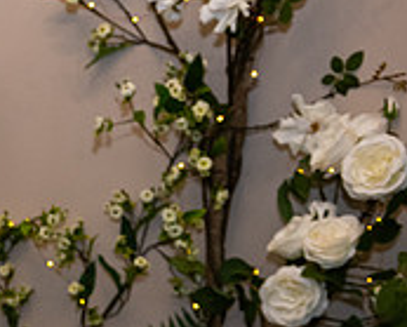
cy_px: 389
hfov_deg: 16.3
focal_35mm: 110
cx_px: -160
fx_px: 1327
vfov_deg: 13.7
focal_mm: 35
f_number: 3.5
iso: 800
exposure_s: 1/160
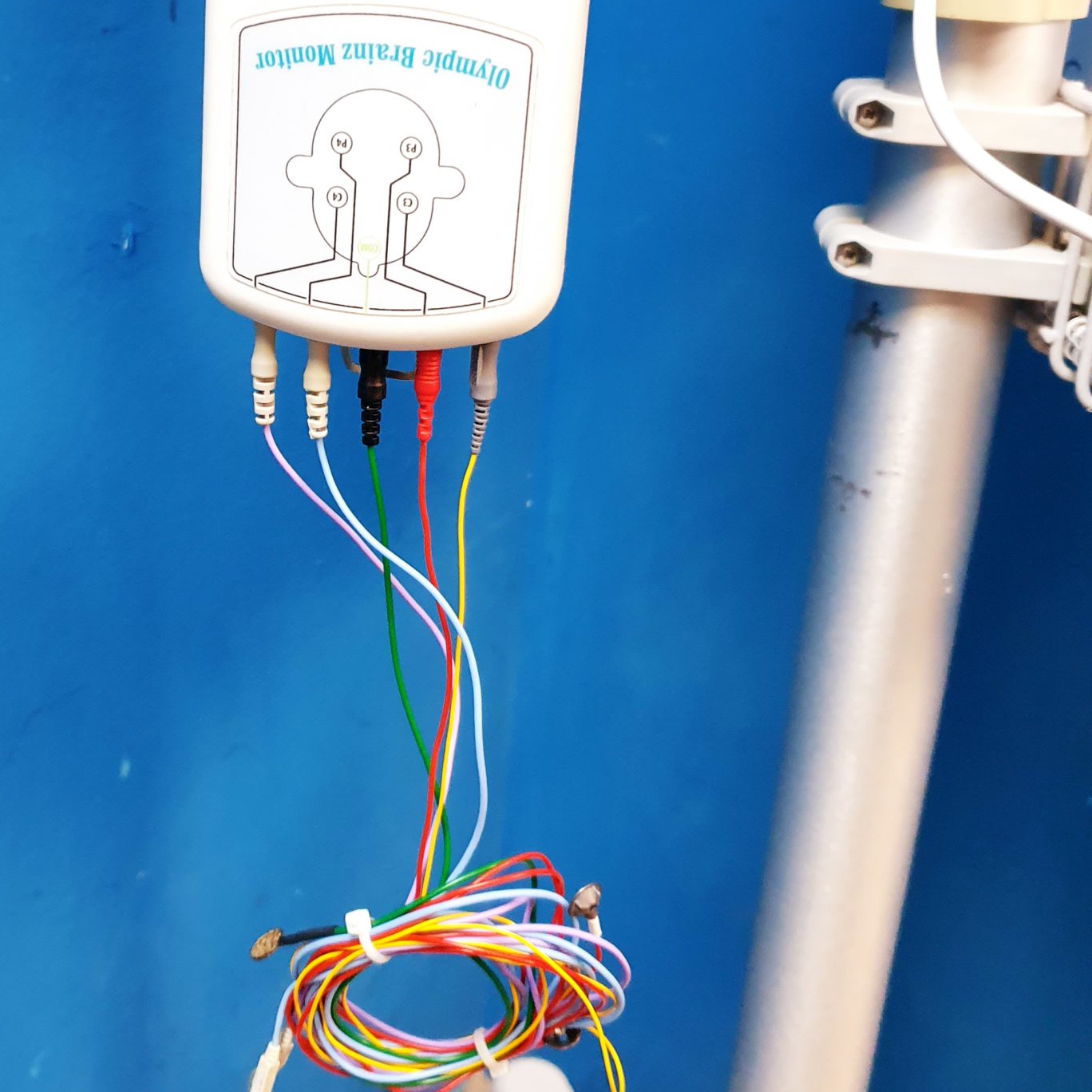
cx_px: 326
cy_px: 394
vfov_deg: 38.9
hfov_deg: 38.5
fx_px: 1535
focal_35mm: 43
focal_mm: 4.3
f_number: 1.5
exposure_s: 1/50
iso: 250
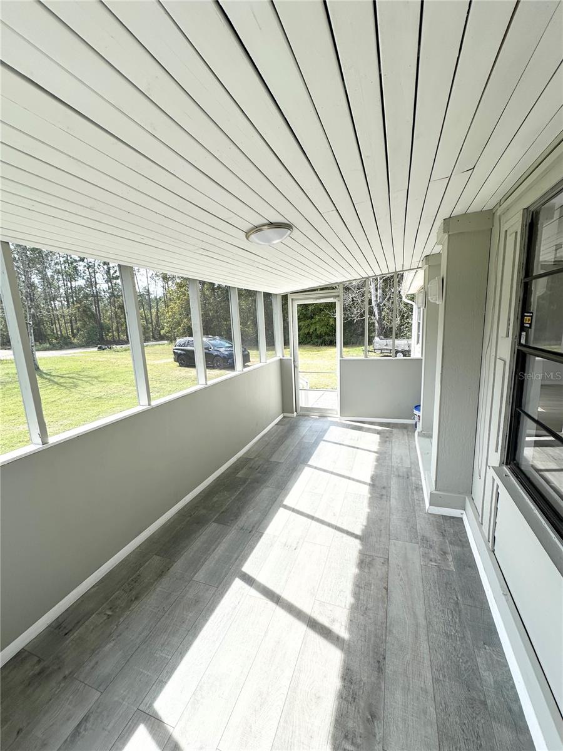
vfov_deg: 102.1
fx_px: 304
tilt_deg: -10.1
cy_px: 376
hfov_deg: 85.7
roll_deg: +2.1
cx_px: 282
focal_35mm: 14
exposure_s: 1/548
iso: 40
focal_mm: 2.22
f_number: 2.2
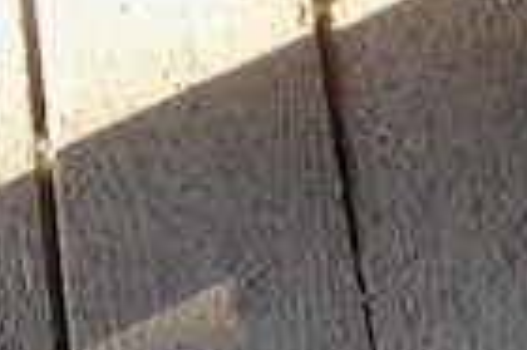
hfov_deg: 12.3
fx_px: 2369
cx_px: -151
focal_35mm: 162
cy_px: 741
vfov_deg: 8.0
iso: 160
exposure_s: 1/30
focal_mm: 6.1
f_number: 3.4
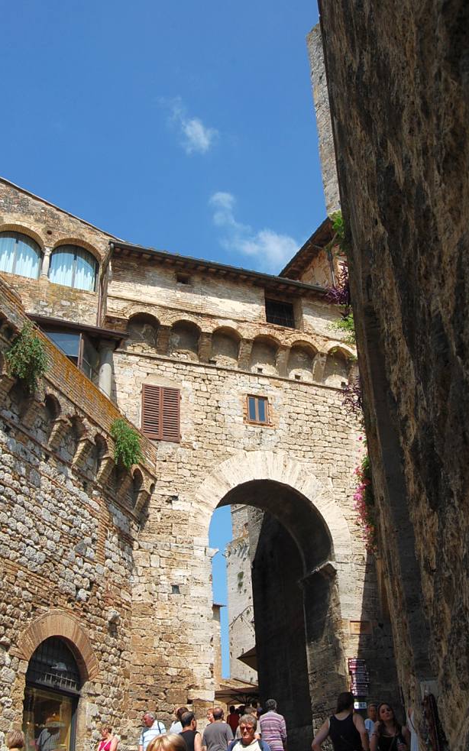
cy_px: 378
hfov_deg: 34.4
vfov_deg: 52.8
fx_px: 757
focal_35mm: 37
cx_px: 251
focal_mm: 24
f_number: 10
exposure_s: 1/320
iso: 200
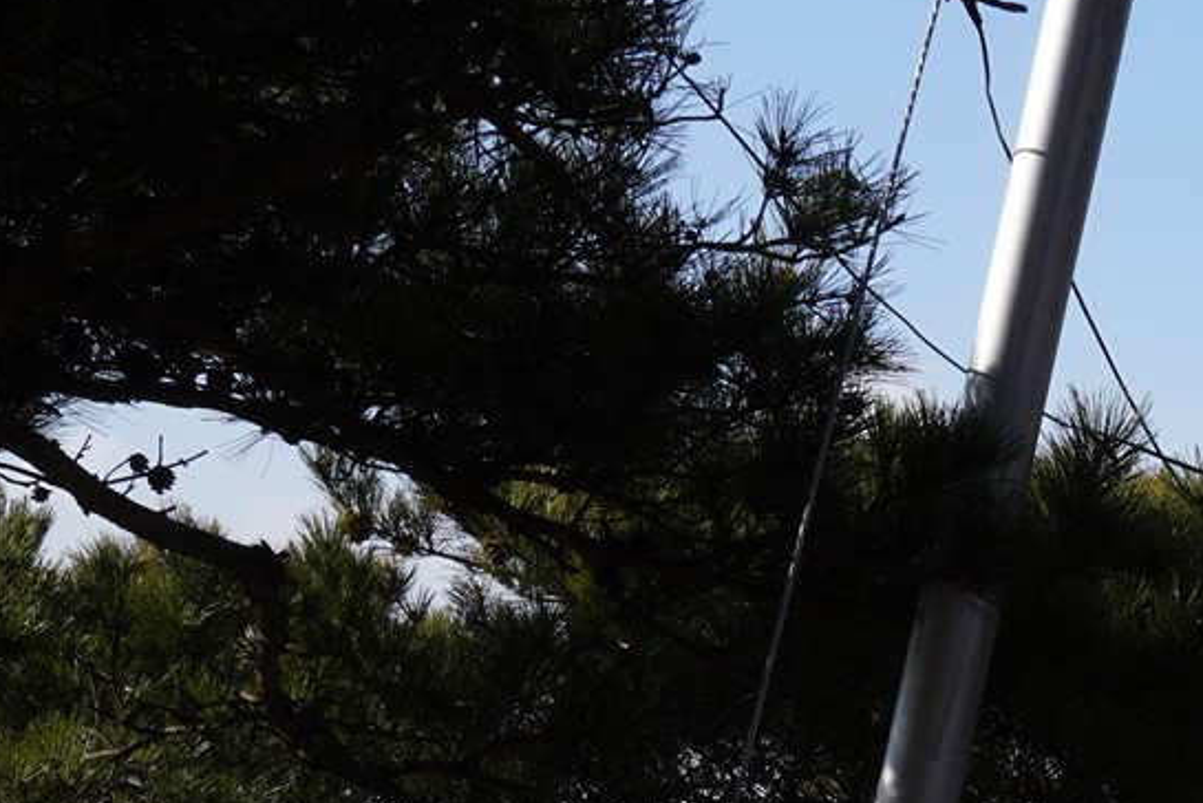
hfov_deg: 12.9
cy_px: 1403
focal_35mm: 143
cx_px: 2196
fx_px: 4781
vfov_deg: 9.2
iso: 200
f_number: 18
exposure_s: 1/100
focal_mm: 39
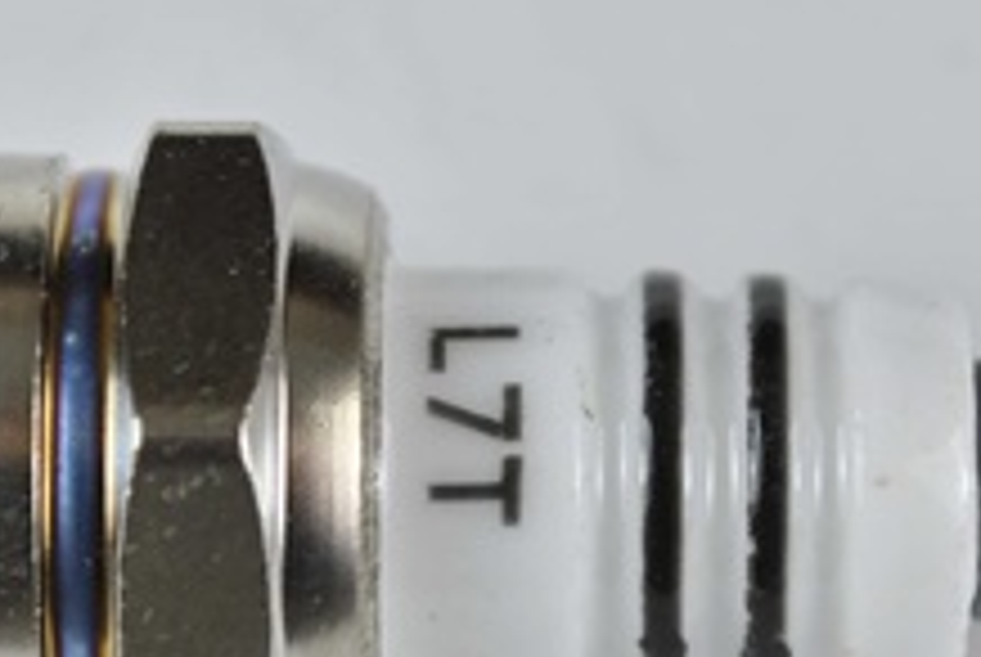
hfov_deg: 9.1
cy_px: 482
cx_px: 380
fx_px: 6177
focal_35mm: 226
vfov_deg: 6.1
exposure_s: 1/25
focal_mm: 55
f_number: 6.3
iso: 200
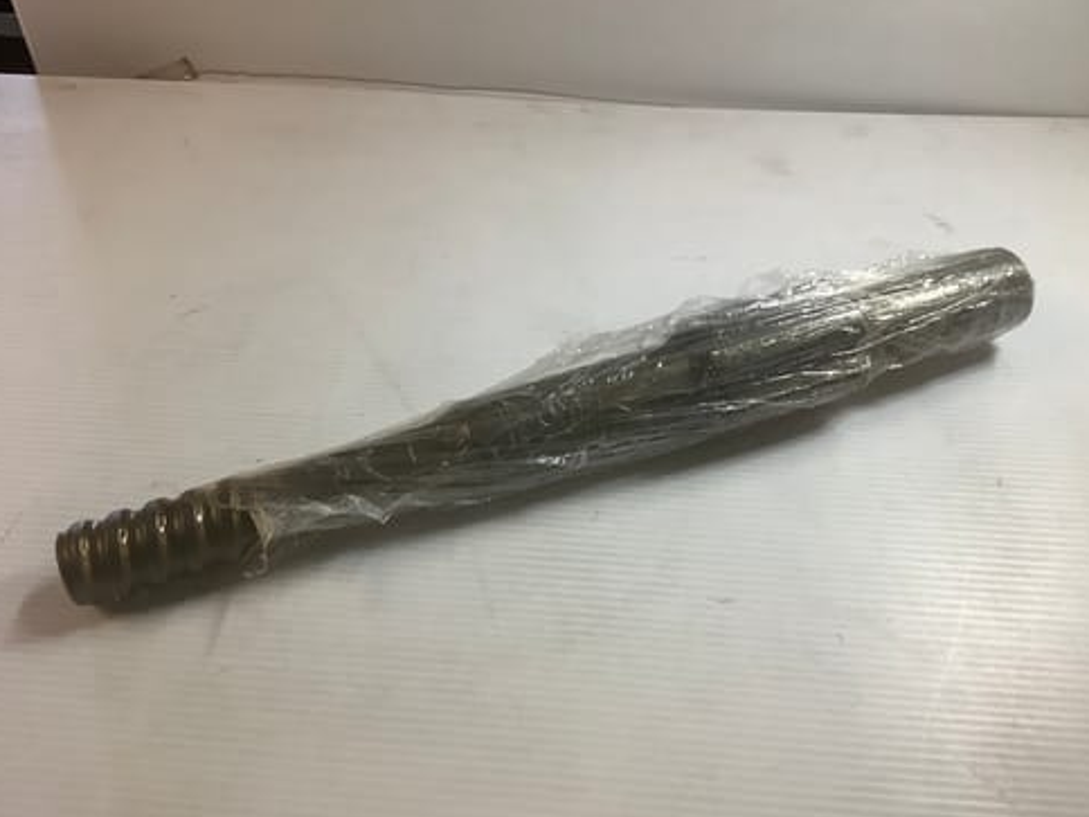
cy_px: 411
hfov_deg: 56.8
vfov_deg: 44.2
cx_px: 549
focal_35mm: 32
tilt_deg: -47.4
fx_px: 1007
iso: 80
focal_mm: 3.3
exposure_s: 1/50
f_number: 2.4
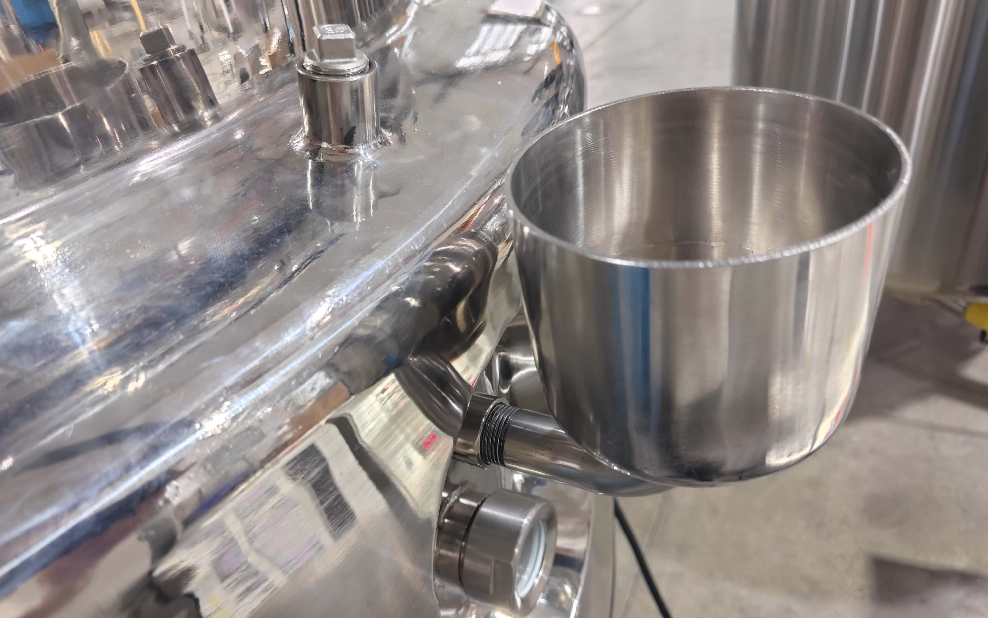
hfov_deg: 72.5
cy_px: 346
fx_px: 673
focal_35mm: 25
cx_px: 504
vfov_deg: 49.2
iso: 1000
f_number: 1.8
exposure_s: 1/25
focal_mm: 5.43
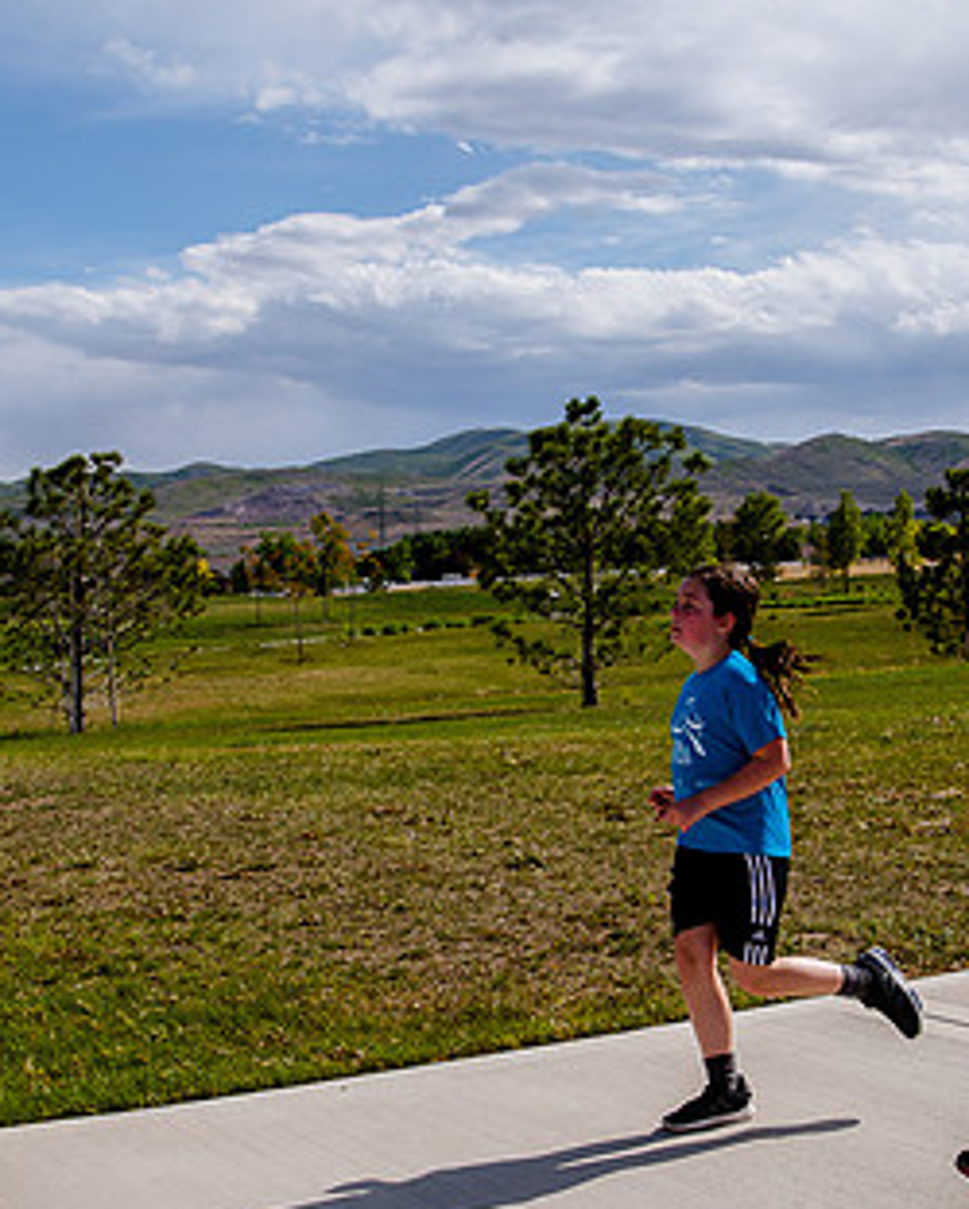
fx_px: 2185
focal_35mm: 61
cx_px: 496
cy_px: 701
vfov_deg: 30.9
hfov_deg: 25.0
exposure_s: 1/640
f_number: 10
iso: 200
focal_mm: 35
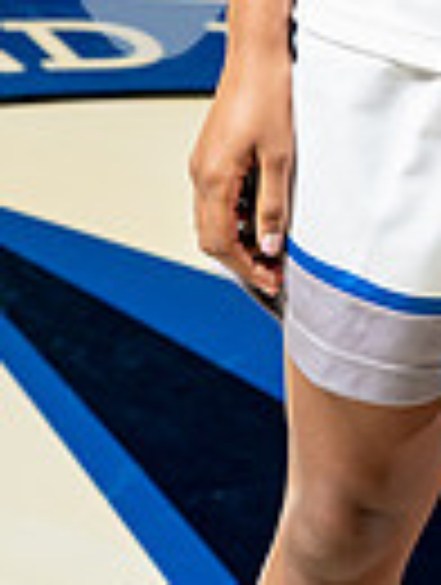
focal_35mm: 166
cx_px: 603
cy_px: -396
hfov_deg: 8.8
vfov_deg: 11.2
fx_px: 2811
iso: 640
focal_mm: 50
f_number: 5.6
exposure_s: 1/250
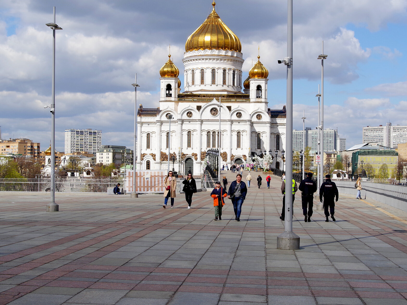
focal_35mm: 63
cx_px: 215
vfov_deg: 23.3
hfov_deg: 30.7
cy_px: 166
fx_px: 741
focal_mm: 30
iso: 200
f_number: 8
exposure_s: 1/640
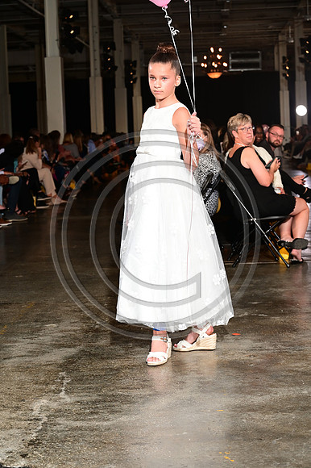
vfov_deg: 28.9
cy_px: 234
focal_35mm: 70
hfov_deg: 19.4
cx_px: 156
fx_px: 908
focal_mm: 70
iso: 1000
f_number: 6.3
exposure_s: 1/125
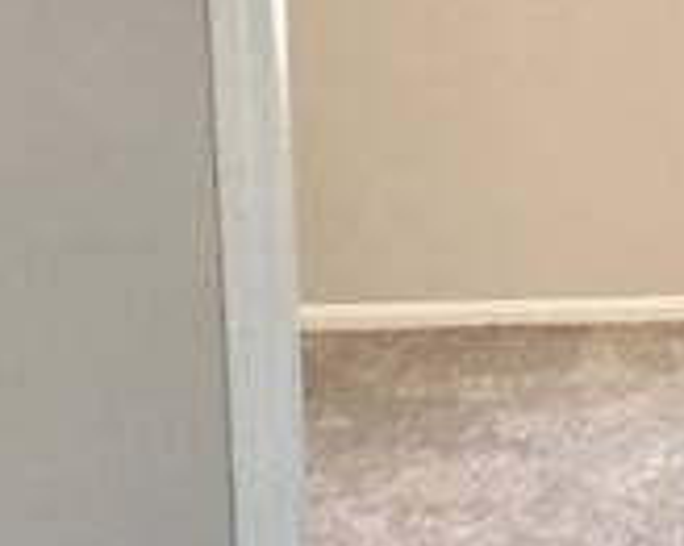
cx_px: 926
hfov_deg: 10.0
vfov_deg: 8.2
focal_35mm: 189
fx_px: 3824
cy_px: 254
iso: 250
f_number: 2.4
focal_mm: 3.3
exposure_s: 1/60
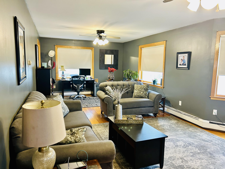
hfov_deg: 67.3
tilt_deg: -7.0
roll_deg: -0.4
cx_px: 112
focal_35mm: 26
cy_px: 84
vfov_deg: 53.1
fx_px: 169
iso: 200
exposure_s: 1/60
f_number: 1.5
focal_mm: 5.7
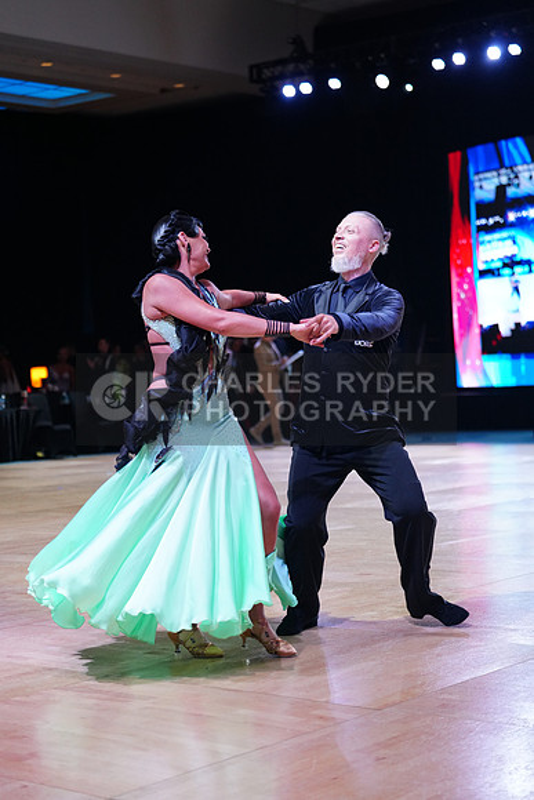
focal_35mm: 70
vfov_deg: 28.8
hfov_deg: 19.5
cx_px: 267
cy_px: 400
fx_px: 1556
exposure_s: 1/500
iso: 2000
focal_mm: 70
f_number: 2.8
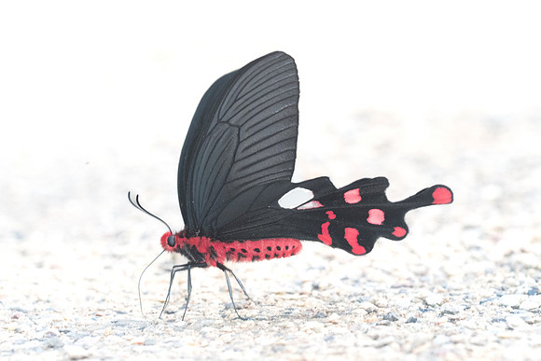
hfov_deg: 5.0
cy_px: 224
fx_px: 6143
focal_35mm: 409
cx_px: 306
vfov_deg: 3.4
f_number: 7.1
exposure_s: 1/250
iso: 1000
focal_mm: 150
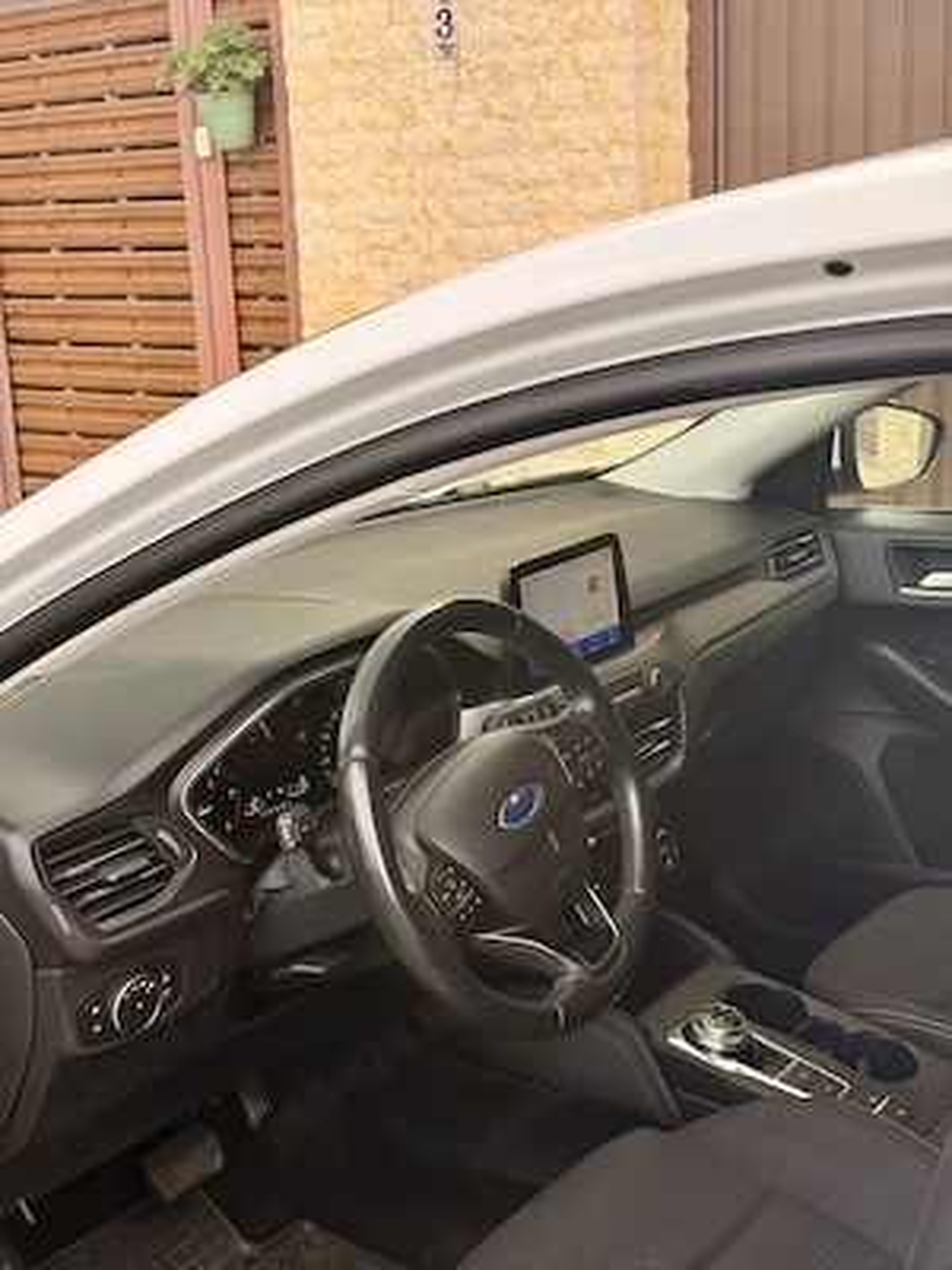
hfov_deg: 30.3
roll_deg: +1.7
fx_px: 1760
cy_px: 635
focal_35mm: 48
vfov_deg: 39.7
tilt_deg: -13.4
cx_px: 476
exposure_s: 1/490
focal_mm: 6.76
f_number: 1.78
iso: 64
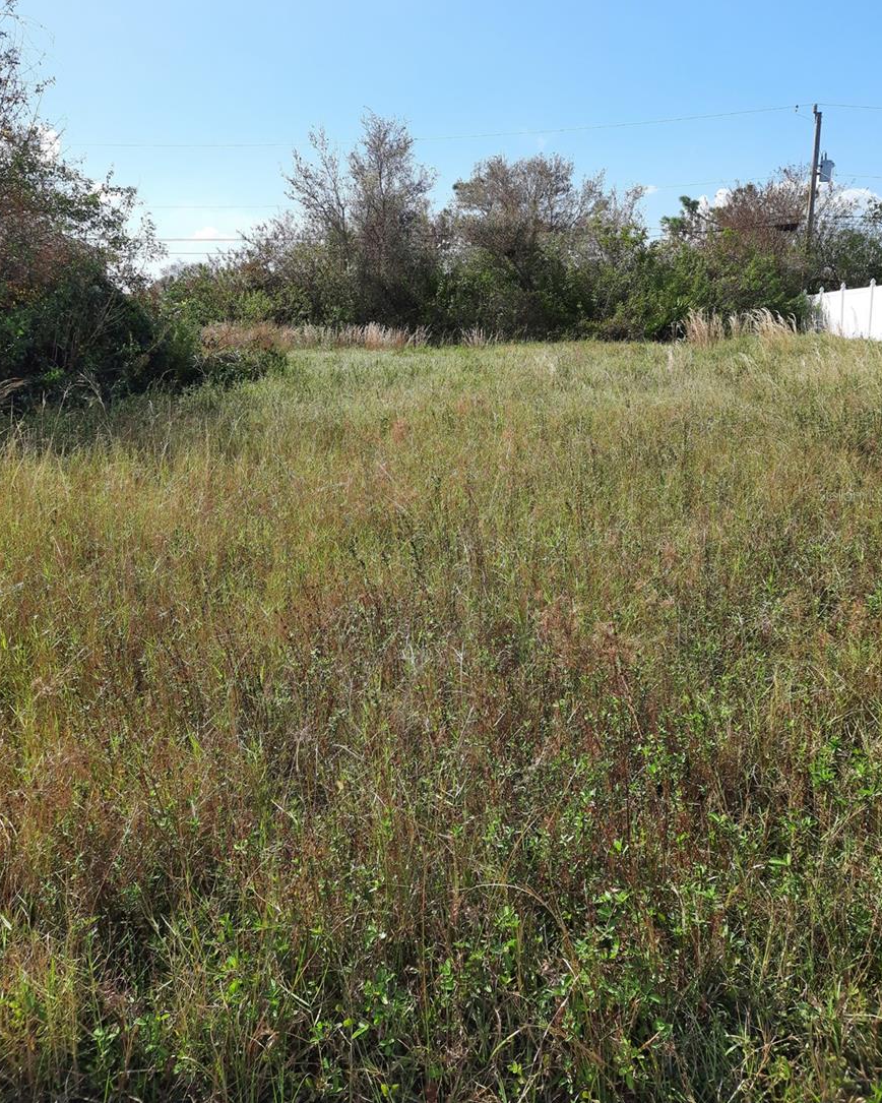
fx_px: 881
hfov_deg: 53.2
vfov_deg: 63.9
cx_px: 432
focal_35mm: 27
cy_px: 495
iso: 40
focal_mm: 4.6
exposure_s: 1/833
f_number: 2
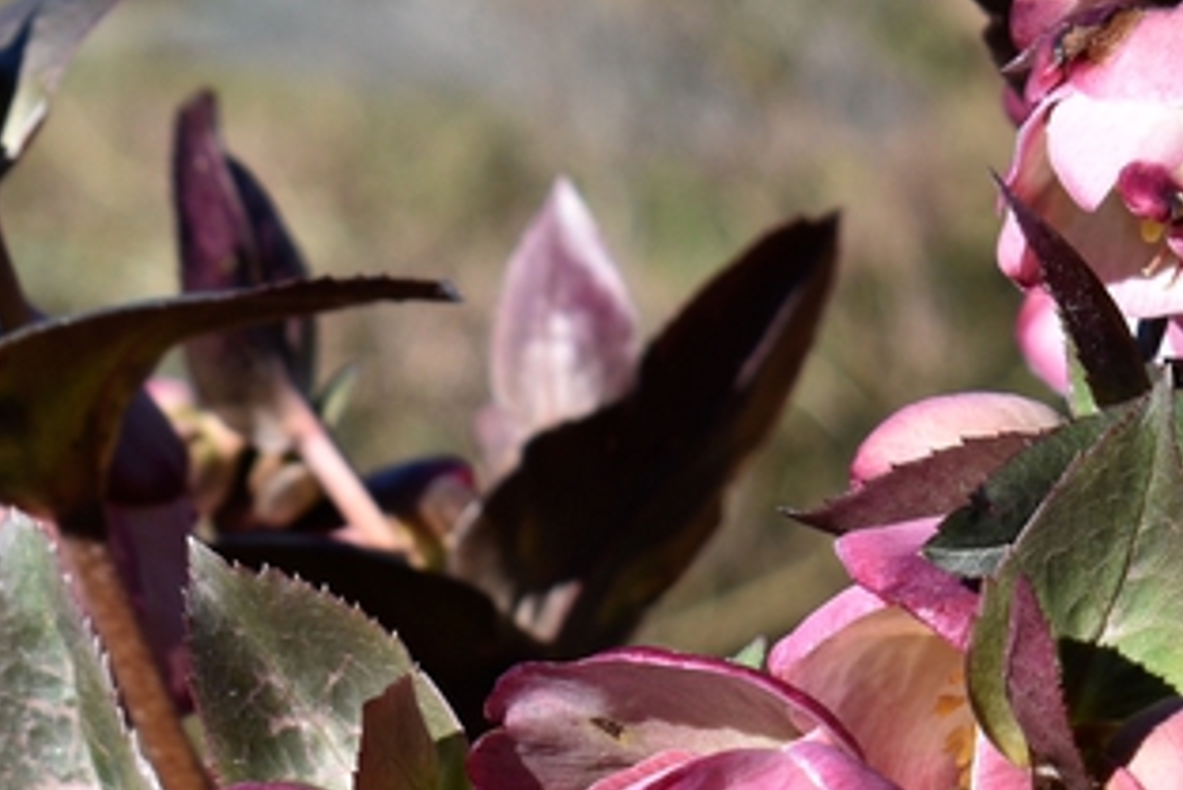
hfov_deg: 7.6
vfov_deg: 5.1
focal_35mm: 270
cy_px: 1106
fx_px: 8864
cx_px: 1395
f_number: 8
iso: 200
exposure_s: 1/250
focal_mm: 55
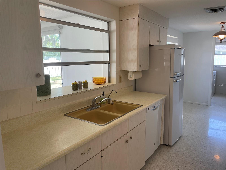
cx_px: 113
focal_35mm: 26
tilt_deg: -8.0
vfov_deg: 53.1
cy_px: 85
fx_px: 170
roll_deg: -0.6
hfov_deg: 67.3
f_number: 1.6
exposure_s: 1/120
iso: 40
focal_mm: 4.2
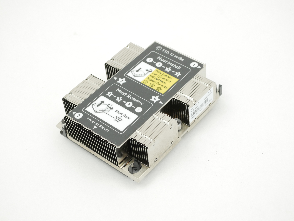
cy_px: 110
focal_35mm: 60
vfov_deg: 24.4
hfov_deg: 32.2
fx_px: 510
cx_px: 147
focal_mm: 30
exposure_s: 1/100
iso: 800
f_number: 5.6
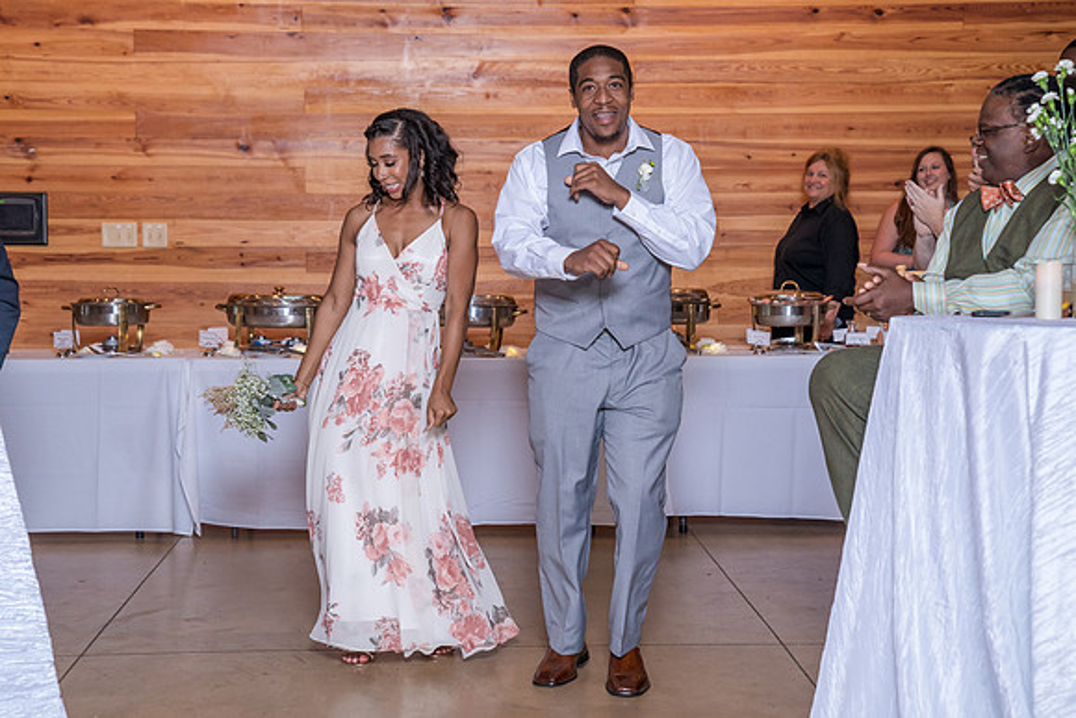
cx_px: 536
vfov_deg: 19.5
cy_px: 338
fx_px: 2085
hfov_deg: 28.9
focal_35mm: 70
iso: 2000
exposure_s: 1/200
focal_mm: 62
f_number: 4
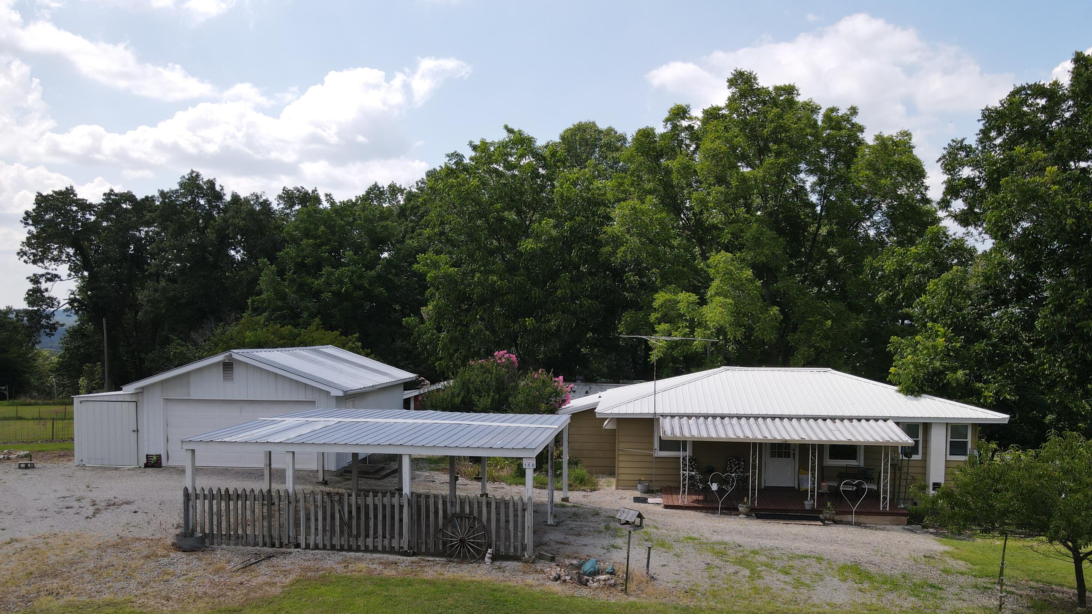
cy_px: 385
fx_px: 782
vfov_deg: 42.6
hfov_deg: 69.9
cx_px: 557
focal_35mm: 27
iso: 100
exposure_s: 1/640
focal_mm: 4.5
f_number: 2.8
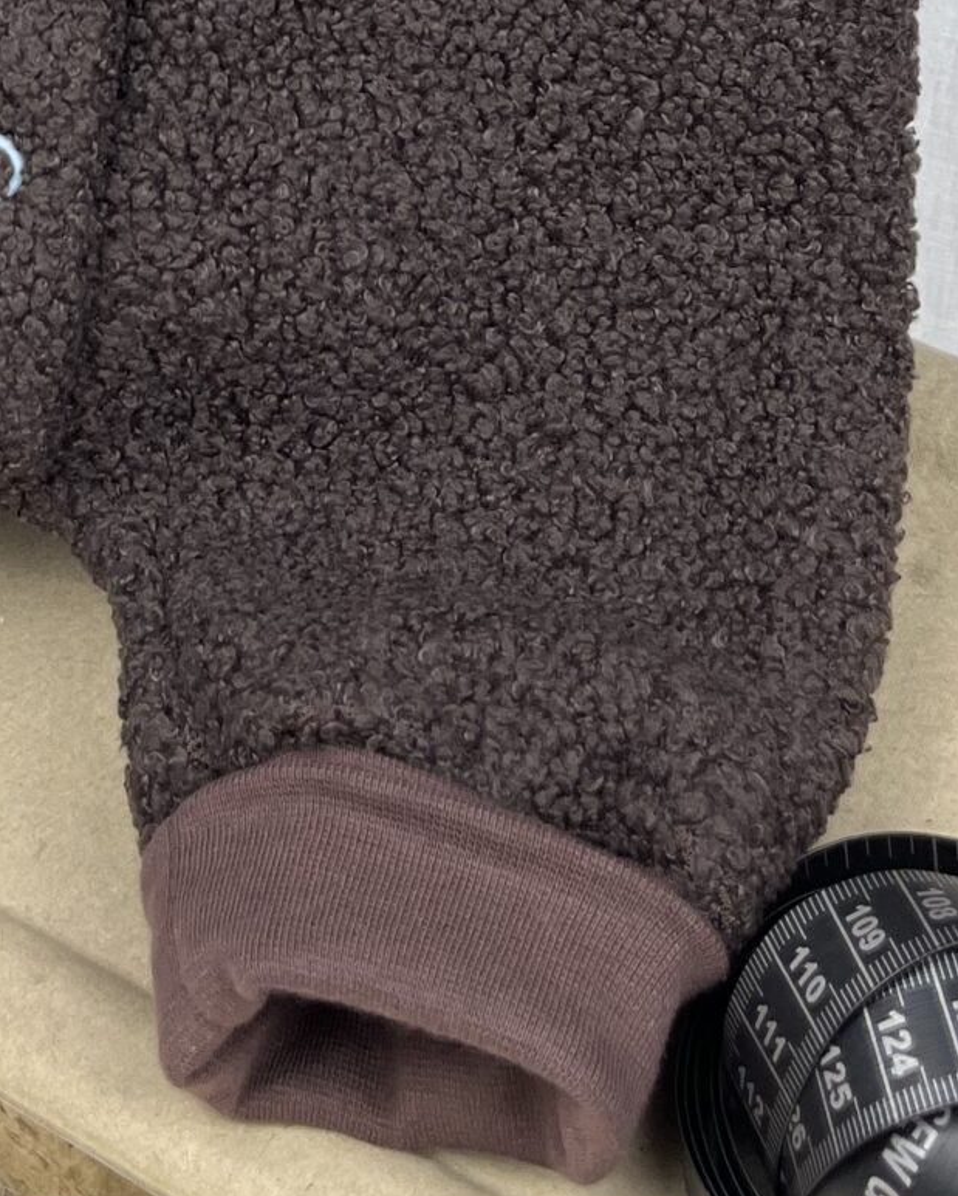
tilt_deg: -12.3
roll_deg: -1.9
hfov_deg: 17.8
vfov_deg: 19.7
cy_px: -594
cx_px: -3
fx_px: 2975
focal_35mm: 84
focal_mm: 5.1
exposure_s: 1/100
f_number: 1.6
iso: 40
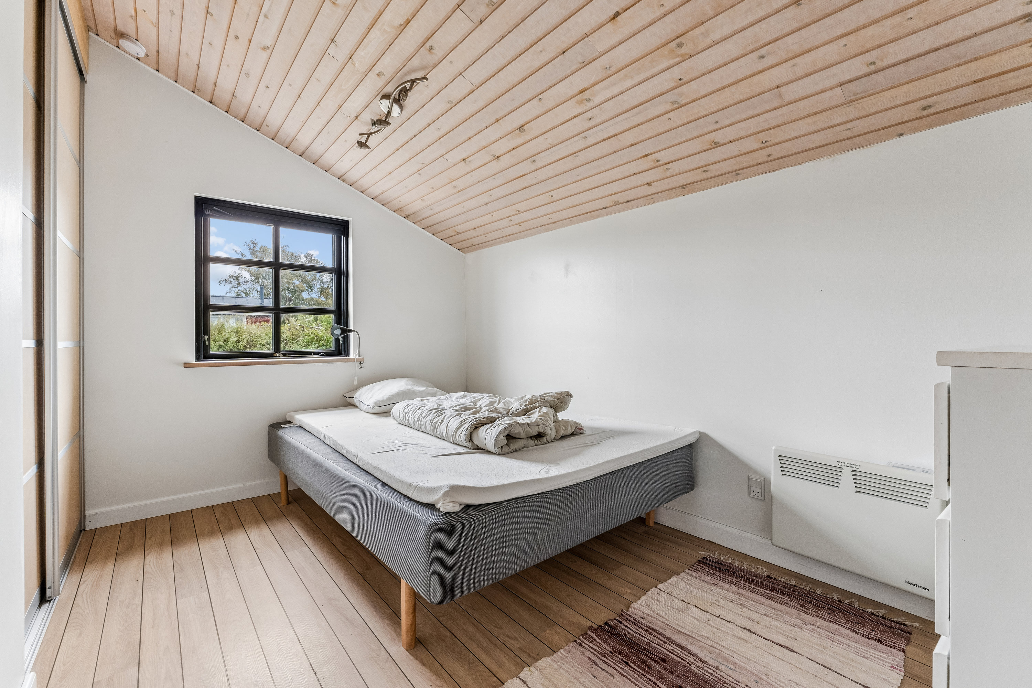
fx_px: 451
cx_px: 516
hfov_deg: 97.6
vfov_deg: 74.6
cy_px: 344
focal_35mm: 16
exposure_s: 1/6
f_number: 8
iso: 640
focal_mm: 10.5
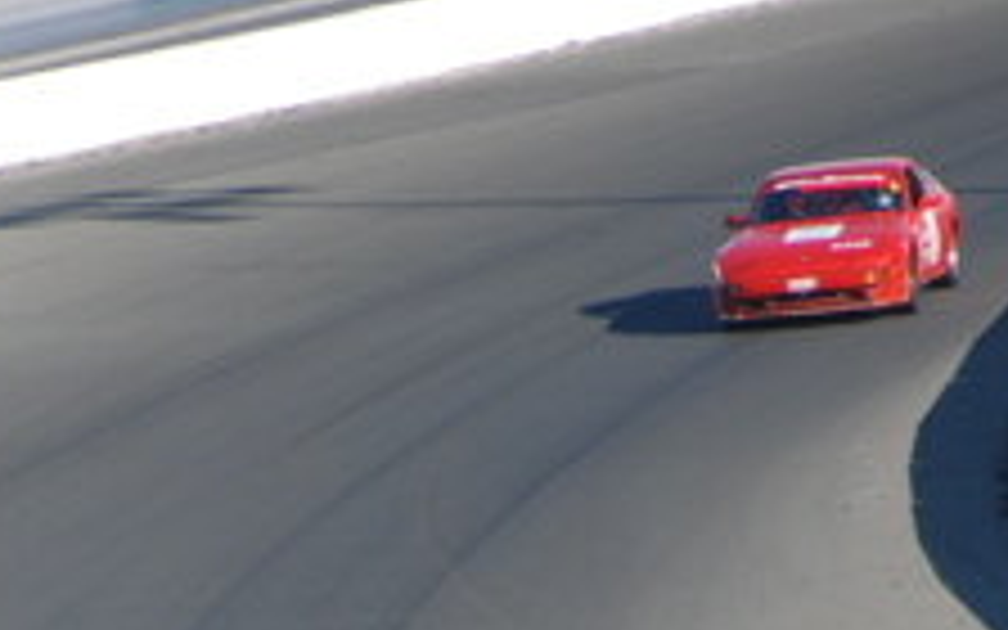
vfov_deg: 1.5
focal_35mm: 872
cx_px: 295
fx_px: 23955
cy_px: 958
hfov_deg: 2.4
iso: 220
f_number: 5.6
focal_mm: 200
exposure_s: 1/500
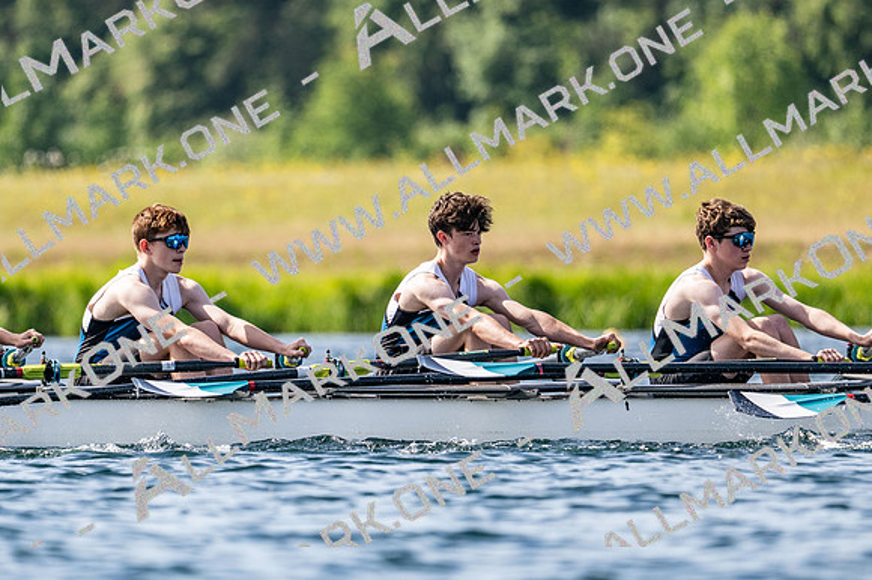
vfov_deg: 2.3
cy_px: 290
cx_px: 436
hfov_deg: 3.4
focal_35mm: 600
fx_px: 14524
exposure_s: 1/2500
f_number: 4.5
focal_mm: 400
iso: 280
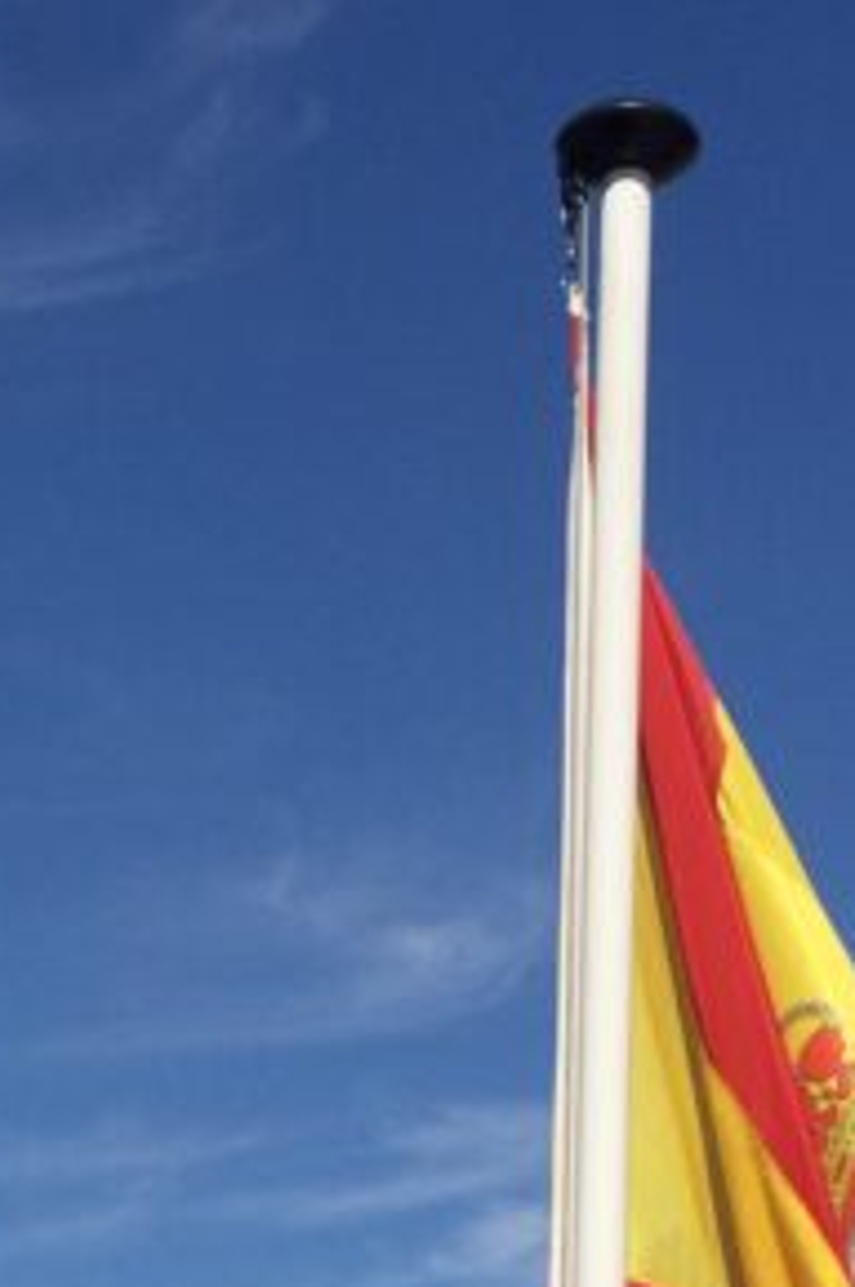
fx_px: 3821
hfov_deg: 12.7
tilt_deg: +9.8
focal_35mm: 107
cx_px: 223
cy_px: 1425
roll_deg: +0.3
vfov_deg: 18.4
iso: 32
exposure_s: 1/4950
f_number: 2.2
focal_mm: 4.15
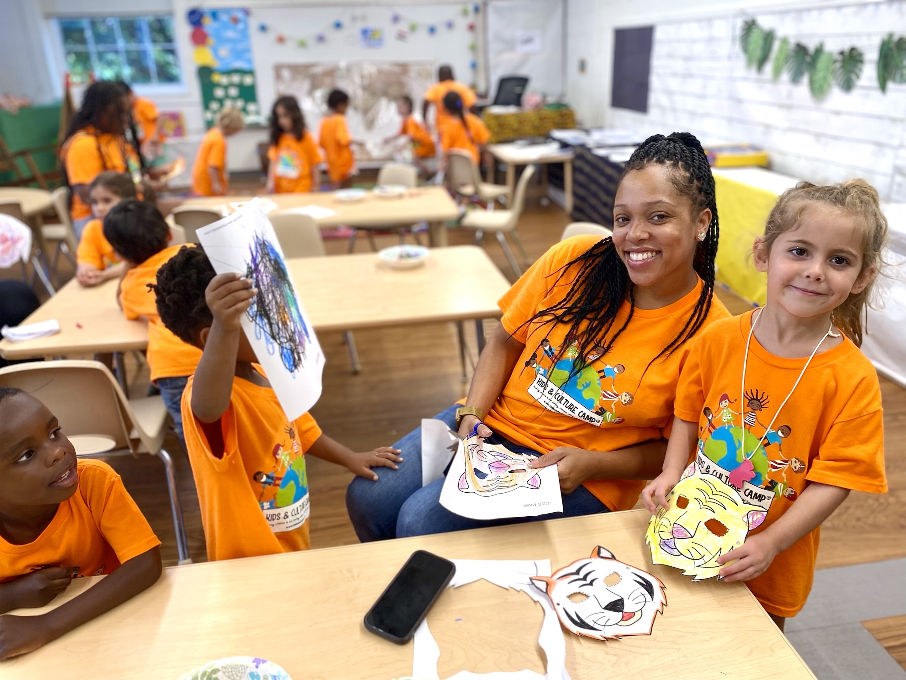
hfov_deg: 67.3
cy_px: 340
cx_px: 453
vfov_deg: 53.1
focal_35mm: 26
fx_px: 680
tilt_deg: -22.4
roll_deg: +2.3
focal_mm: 4.25
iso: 100
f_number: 1.8
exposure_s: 1/120
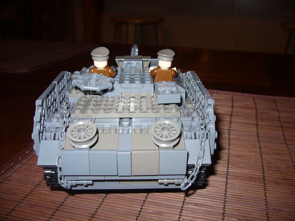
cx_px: 148
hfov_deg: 52.6
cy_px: 110
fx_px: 298
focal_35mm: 35
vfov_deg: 40.7
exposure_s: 1/60
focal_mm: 5.8
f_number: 2.8
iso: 64
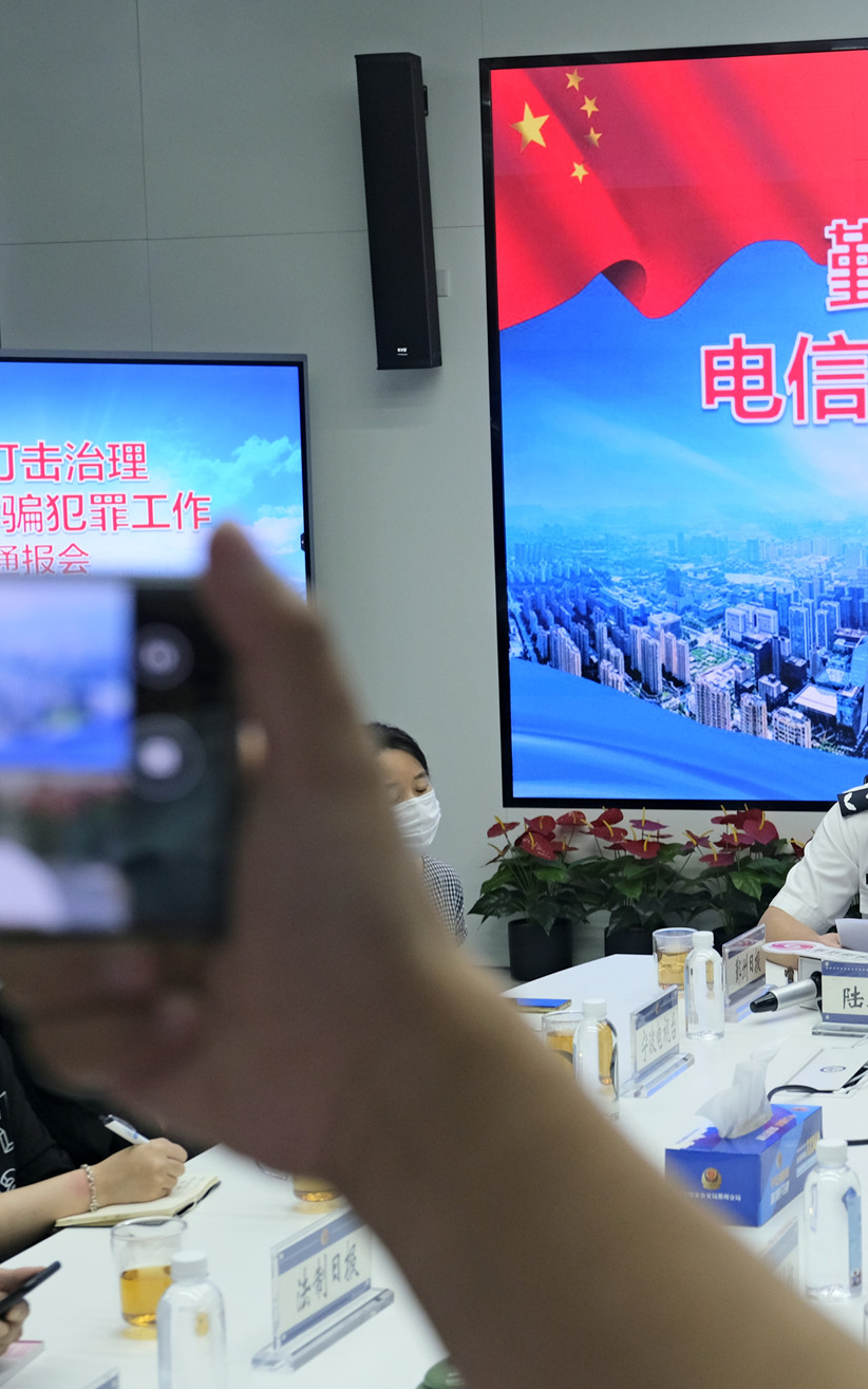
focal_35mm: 62
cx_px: 903
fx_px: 2346
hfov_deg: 20.2
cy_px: 700
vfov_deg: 33.0
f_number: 4
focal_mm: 26.6
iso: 800
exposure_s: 1/125
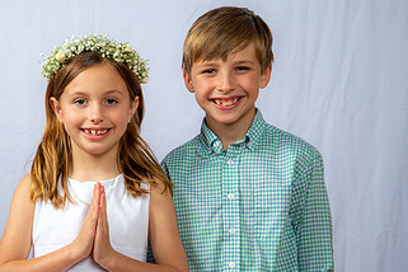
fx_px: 1269
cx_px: 70
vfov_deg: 12.2
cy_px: 229
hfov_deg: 18.1
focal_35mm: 112
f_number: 6.3
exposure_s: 1/200
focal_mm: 62
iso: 250
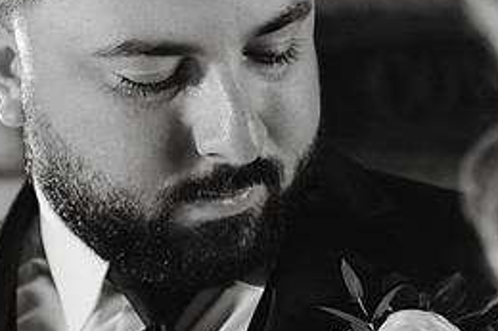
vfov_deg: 14.2
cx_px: 498
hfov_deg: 20.6
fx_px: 1327
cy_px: 252
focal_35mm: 96
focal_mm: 43
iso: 2500
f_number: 3.5
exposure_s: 1/100
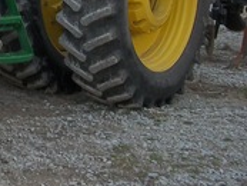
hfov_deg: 15.8
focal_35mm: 113
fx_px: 807
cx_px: -140
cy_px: -53
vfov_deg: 12.7
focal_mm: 6.5
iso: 80
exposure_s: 1/100
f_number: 3.1
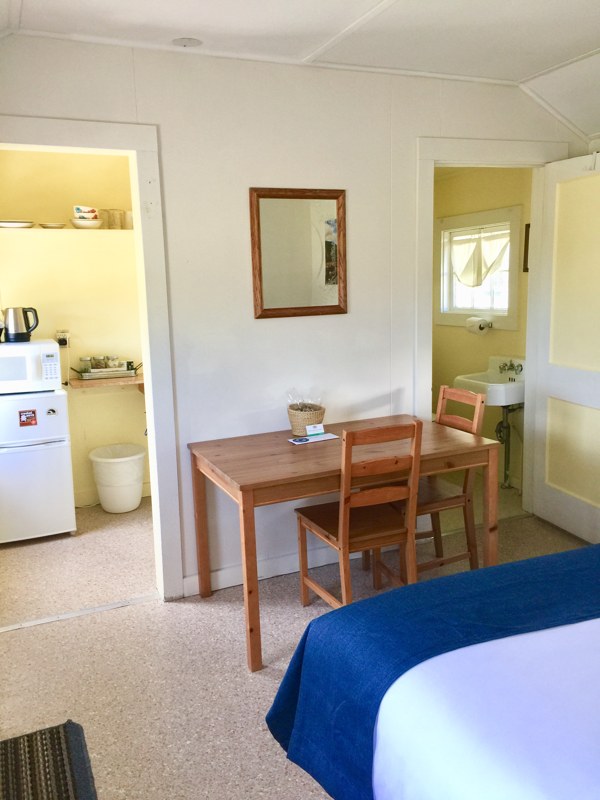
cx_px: 300
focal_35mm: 29
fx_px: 670
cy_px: 400
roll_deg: +2.0
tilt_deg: -8.5
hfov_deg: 48.2
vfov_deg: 61.7
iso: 40
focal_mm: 4.15
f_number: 2.2
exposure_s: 1/30
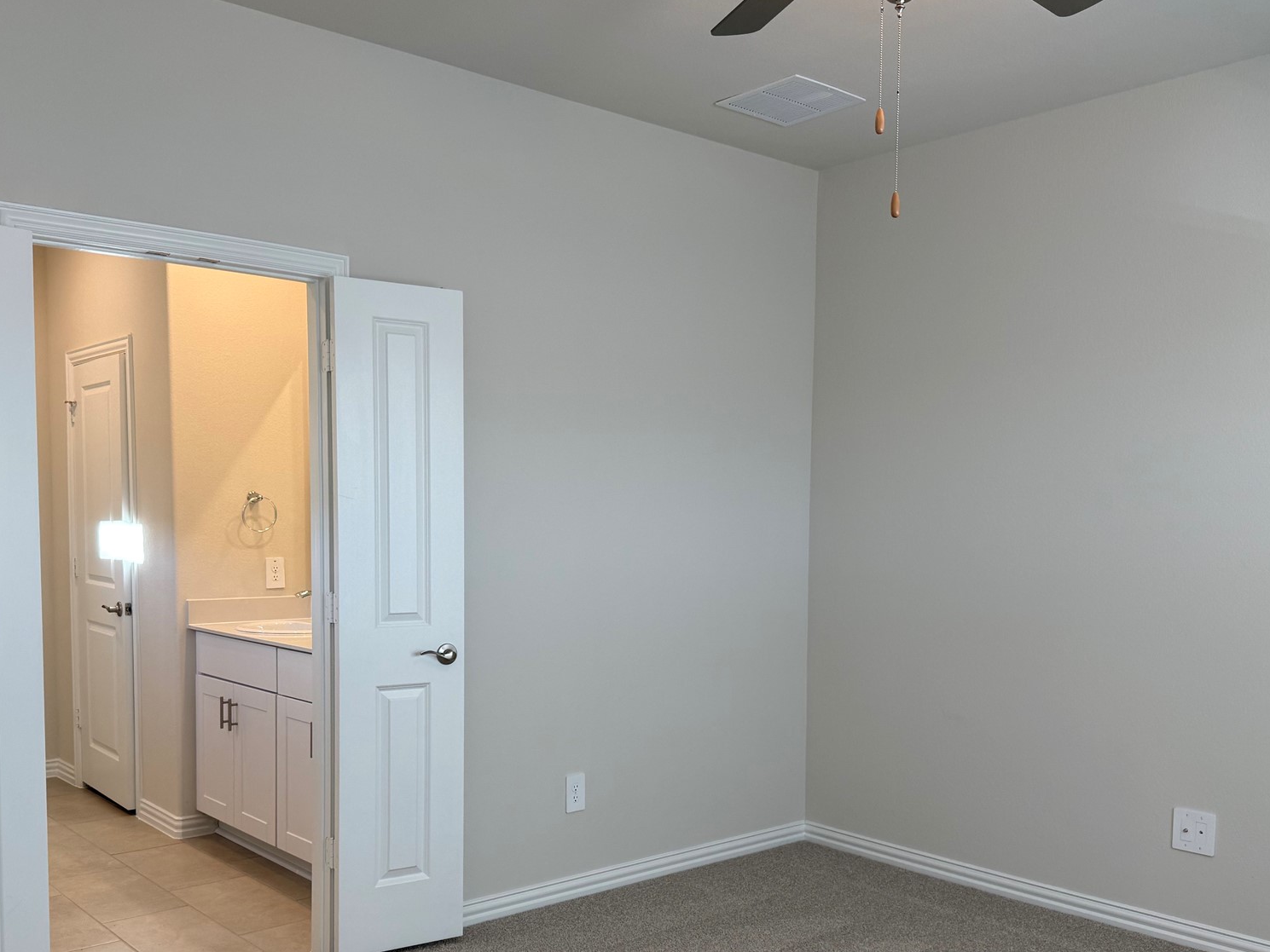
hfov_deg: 55.3
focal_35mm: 33
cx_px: 606
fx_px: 1211
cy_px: 598
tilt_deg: -3.8
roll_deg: +0.5
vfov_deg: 42.6
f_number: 1.78
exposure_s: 1/120
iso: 80
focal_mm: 6.76
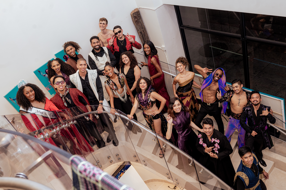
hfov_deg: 54.5
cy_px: 95
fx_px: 278
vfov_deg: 37.8
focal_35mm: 35
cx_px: 143
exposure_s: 1/125
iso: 1000
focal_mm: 35
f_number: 5
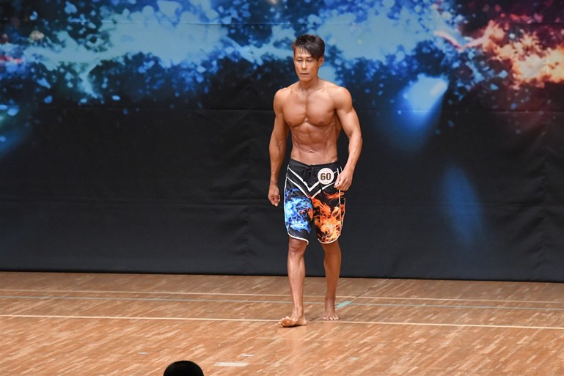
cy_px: 188
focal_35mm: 272
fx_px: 4262
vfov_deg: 5.1
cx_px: 283
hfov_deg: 7.6
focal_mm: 180
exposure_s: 1/400
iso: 8000
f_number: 5.6
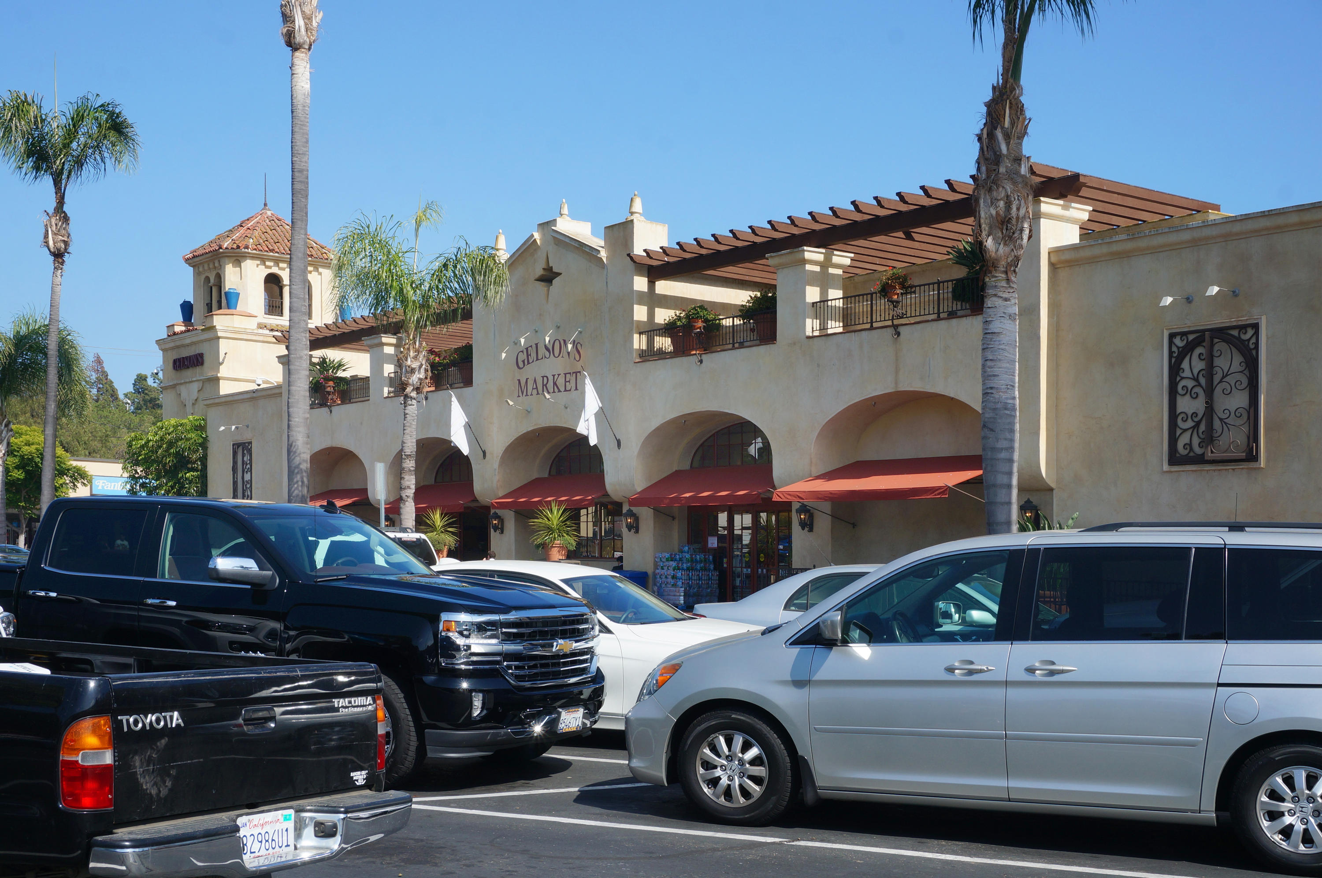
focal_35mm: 50
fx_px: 1816
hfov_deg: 40.0
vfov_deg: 27.2
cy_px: 439
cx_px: 661
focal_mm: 33
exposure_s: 1/100
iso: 100
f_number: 13
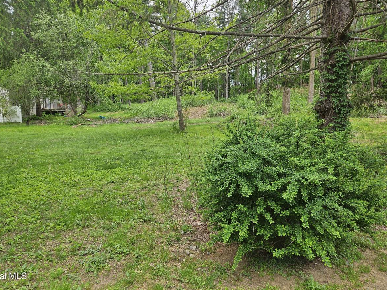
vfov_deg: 54.8
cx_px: 190
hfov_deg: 69.4
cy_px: 133
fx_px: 279
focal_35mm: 25
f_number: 1.8
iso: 25
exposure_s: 1/338
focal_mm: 5.4
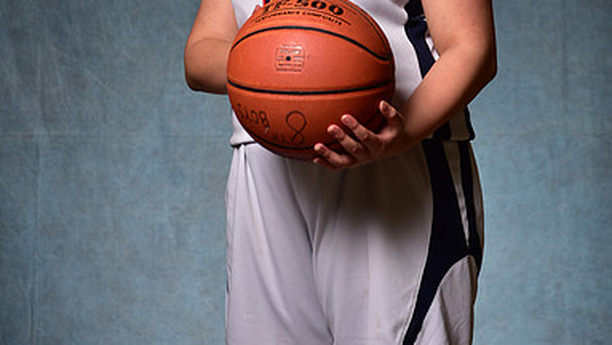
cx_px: 304
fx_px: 1802
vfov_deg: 10.7
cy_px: -85
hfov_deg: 19.3
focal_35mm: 111
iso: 100
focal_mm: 70
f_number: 5
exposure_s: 1/200
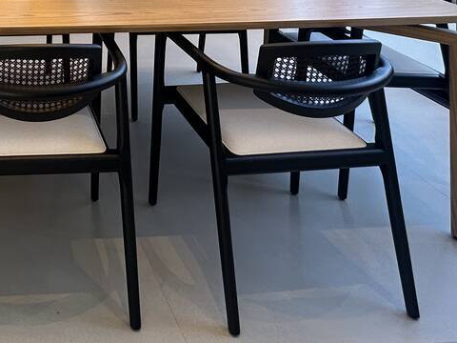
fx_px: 554
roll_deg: -0.2
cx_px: -7
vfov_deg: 26.3
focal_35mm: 42
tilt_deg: +0.5
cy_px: -155
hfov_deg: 39.2
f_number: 2.2
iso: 64
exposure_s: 1/120
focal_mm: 2.22
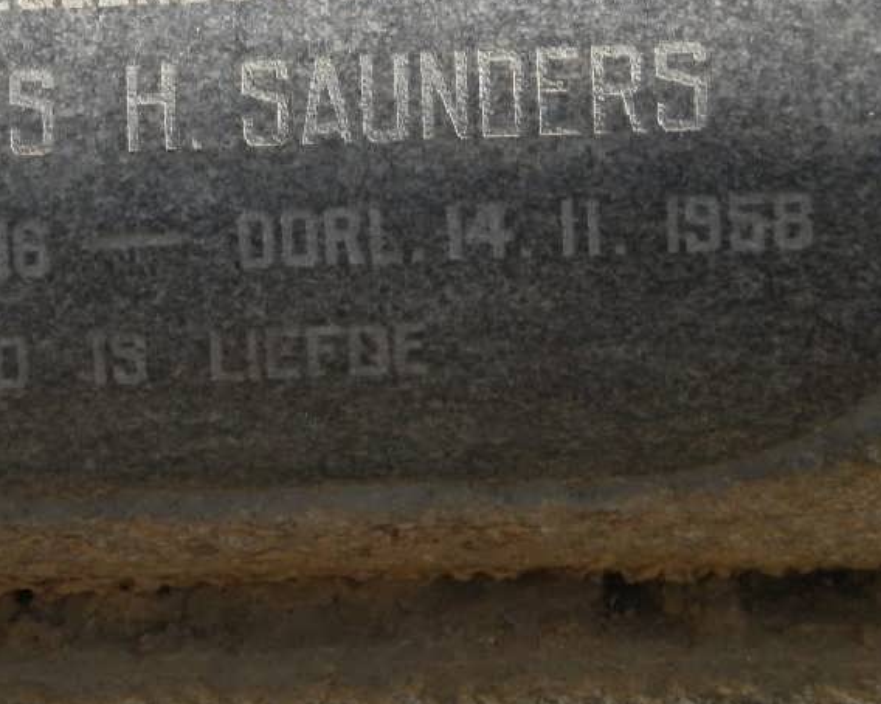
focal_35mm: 198
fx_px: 5161
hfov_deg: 9.7
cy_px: 93
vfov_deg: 7.8
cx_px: 132
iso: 204
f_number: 5.7
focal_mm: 17.3
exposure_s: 1/416
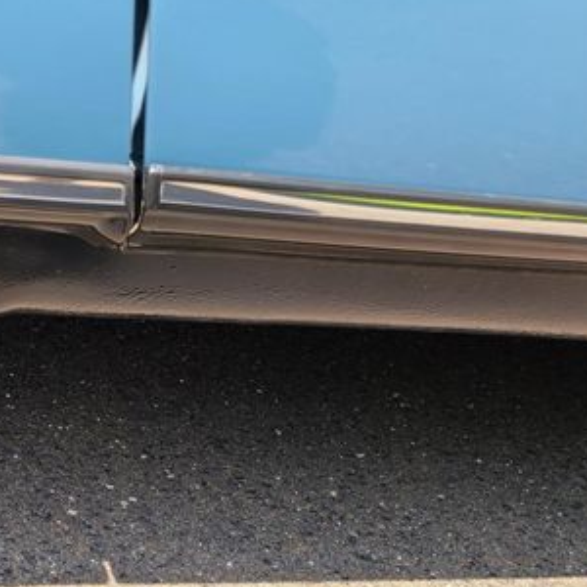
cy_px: 364
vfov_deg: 34.5
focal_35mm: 49
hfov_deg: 32.3
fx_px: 940
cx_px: 20
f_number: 1.8
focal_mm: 5.4
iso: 40
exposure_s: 1/403
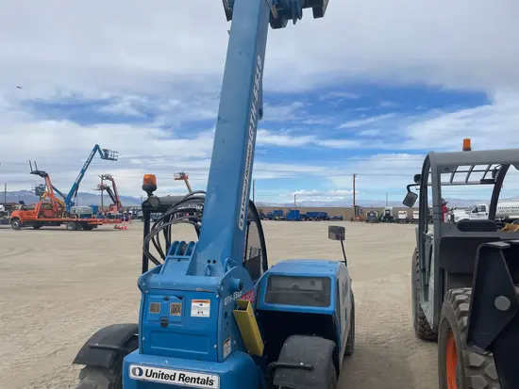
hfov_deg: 67.3
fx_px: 390
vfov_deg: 53.1
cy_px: 194
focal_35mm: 26
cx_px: 260
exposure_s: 1/5556
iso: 32
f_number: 1.6
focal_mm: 4.2
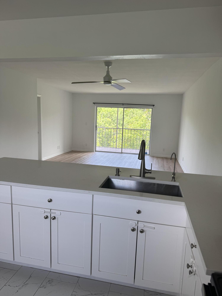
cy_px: 148
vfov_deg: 71.6
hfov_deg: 56.8
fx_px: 205
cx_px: 111
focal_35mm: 24
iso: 64
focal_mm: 6.76
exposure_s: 1/121
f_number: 1.78
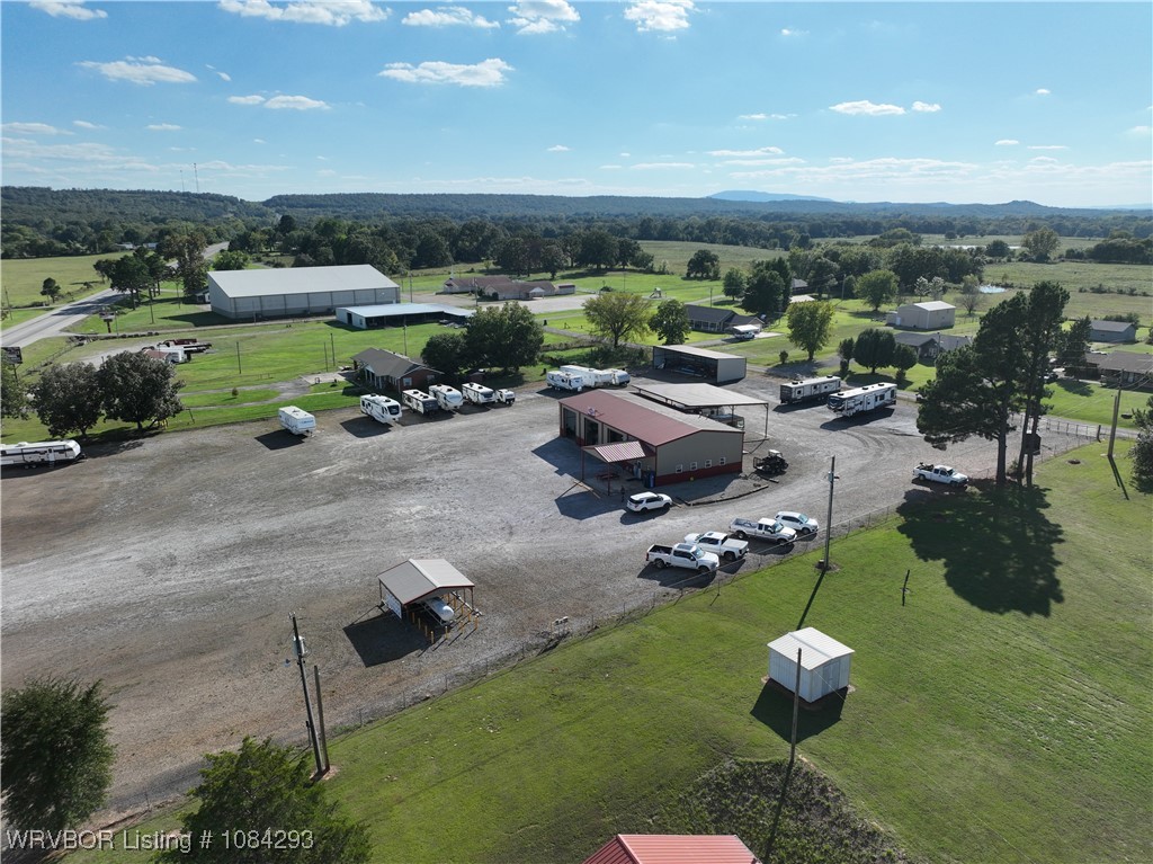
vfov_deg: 56.8
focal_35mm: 24
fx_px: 799
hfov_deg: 71.6
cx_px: 576
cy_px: 432
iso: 200
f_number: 2.8
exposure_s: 1/4000
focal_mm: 12.29
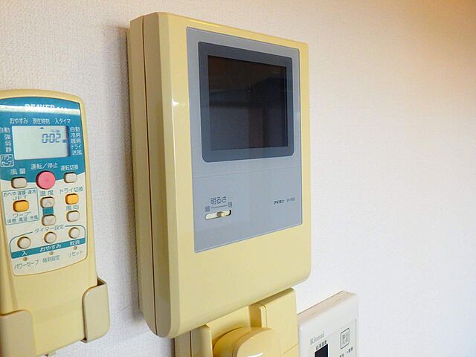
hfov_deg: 58.4
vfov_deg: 45.4
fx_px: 426
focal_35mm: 31
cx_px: 238
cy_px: 178
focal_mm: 5.6
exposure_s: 1/40
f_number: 4.7
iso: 400
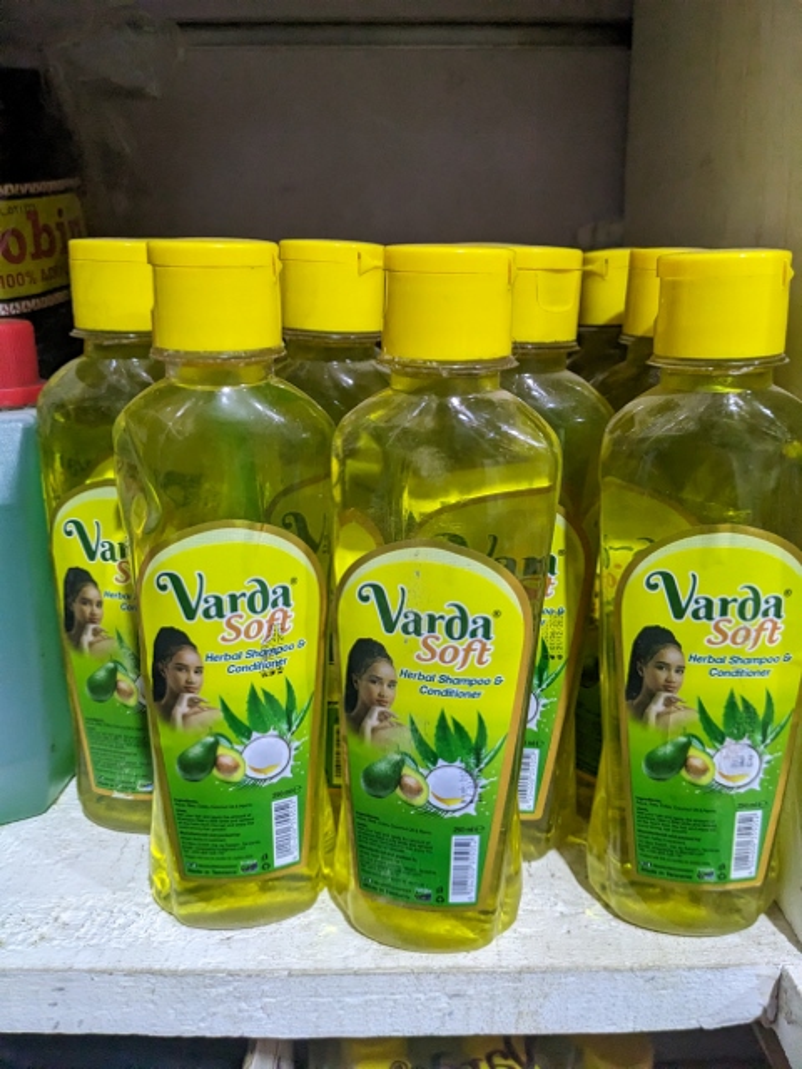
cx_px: 401
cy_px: 534
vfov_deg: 65.3
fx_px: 834
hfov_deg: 51.4
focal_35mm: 27
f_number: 1.73
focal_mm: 4.38
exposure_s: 1/35
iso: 605
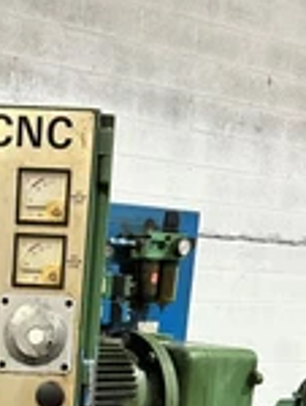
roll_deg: -2.4
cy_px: 433
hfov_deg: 22.1
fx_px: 752
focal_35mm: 64
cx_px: -3
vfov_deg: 27.9
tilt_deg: -10.5
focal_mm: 6.86
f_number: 1.78
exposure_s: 1/60
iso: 400
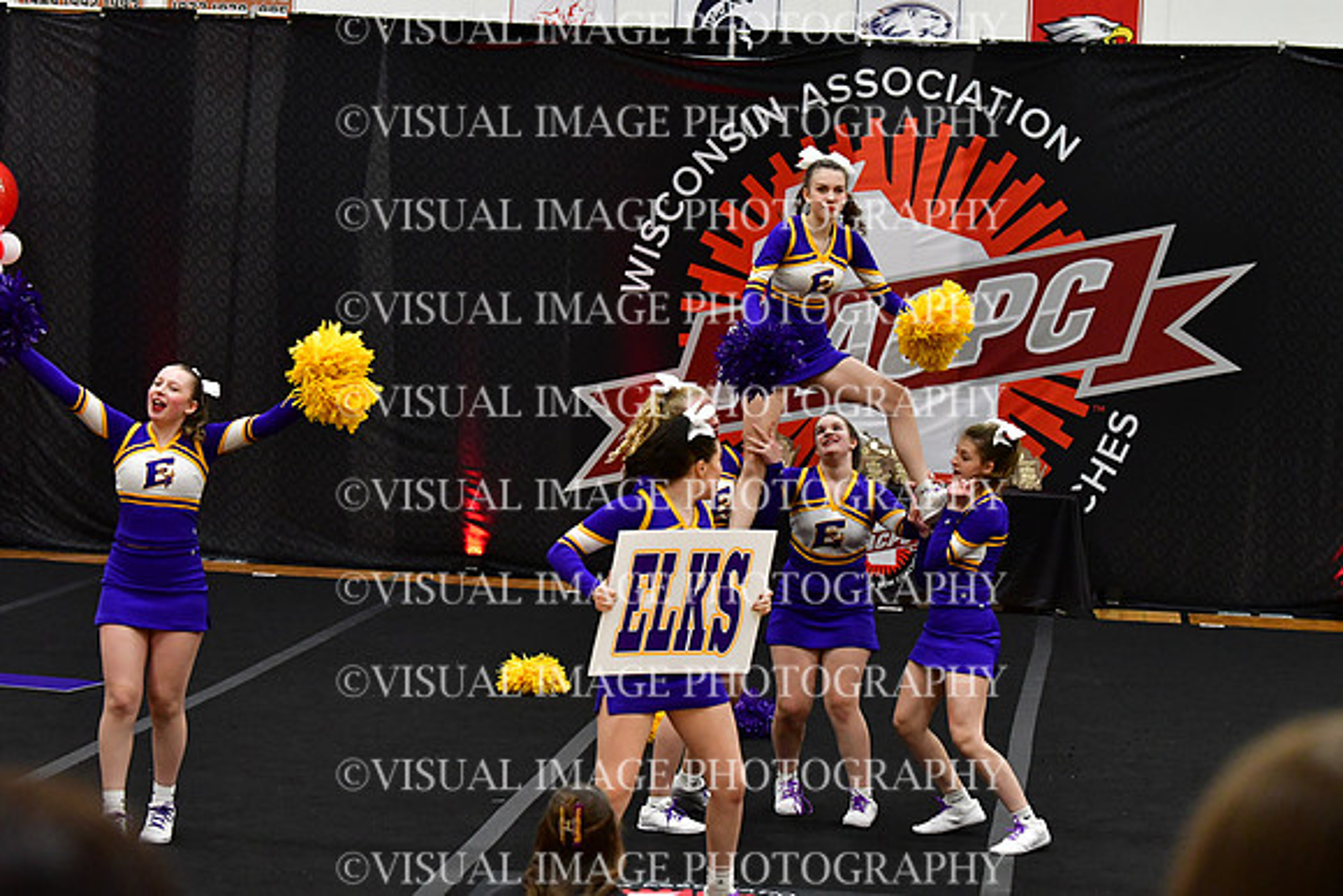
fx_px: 4030
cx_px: 672
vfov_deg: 12.7
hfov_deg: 18.9
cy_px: 448
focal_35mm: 108
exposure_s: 1/500
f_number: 4
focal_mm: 72
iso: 4000
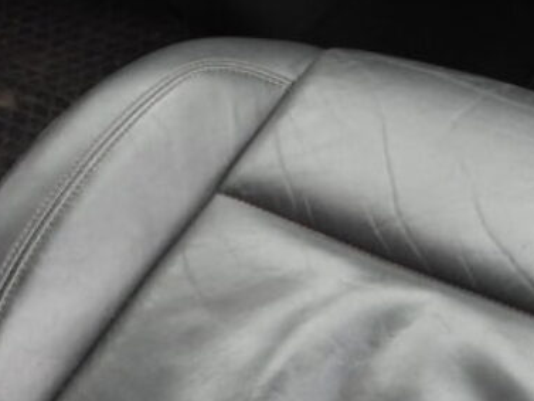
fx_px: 1574
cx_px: 237
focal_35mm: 102
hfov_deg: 19.2
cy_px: -221
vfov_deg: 13.6
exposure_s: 1/80
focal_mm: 4.3
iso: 100
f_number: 2.8
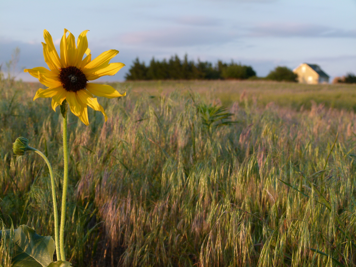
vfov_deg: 22.3
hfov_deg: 29.4
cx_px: 178
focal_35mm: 66
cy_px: 134
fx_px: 679
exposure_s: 1/160
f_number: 4
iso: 100
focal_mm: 11.8
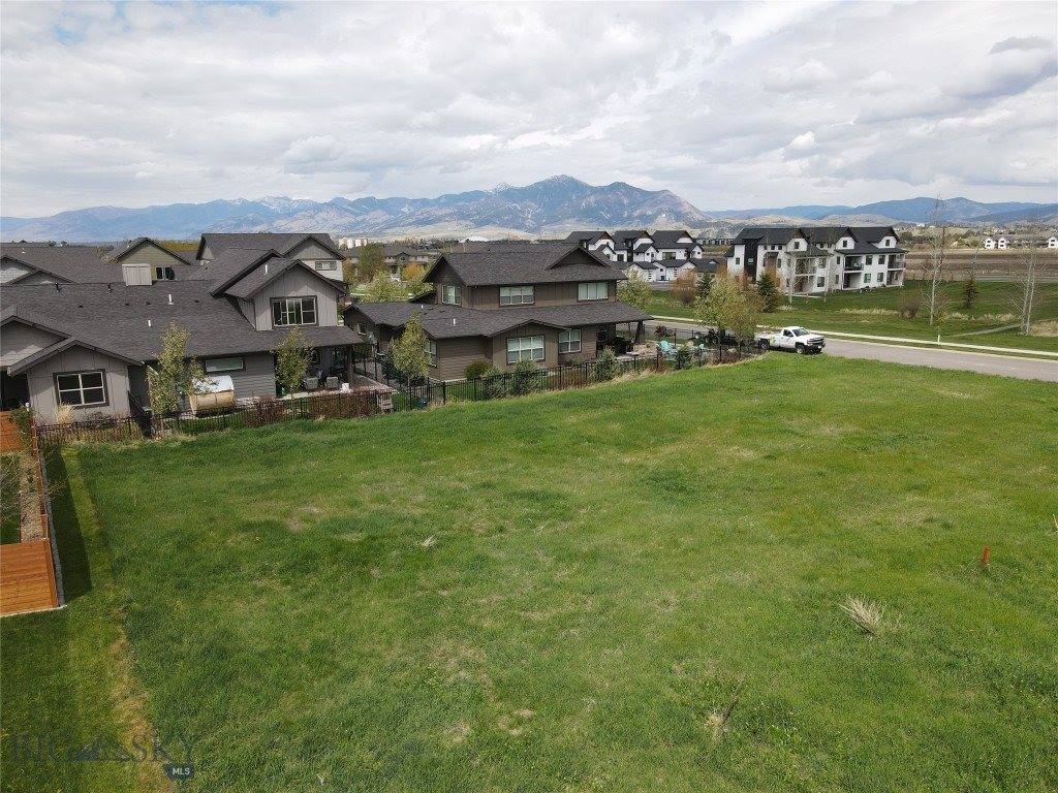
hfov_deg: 71.6
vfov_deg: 56.8
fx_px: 734
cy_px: 396
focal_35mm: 24
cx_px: 529
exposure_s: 1/640
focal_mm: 4.5
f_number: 2.8
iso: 100
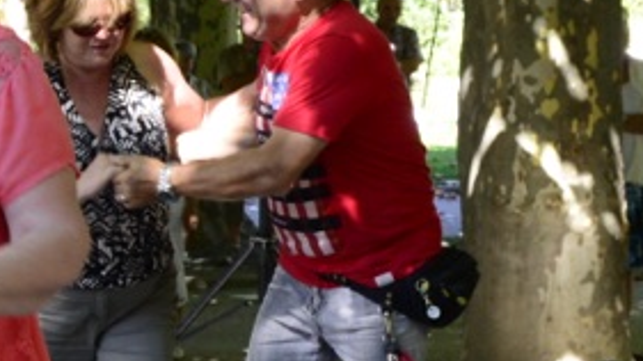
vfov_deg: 8.5
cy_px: 311
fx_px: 2438
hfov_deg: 14.5
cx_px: -162
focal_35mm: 143
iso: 800
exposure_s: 1/125
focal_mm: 24
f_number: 8
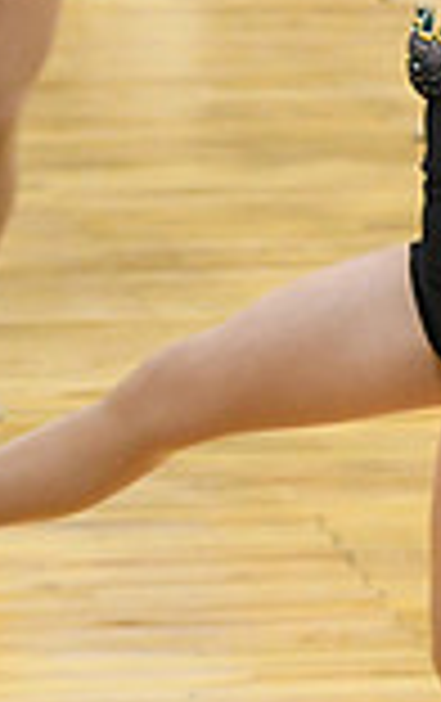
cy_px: -56
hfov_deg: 2.0
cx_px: 1170
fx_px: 12607
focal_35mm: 658
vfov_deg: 3.2
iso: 3200
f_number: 2.8
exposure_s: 1/400
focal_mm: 116
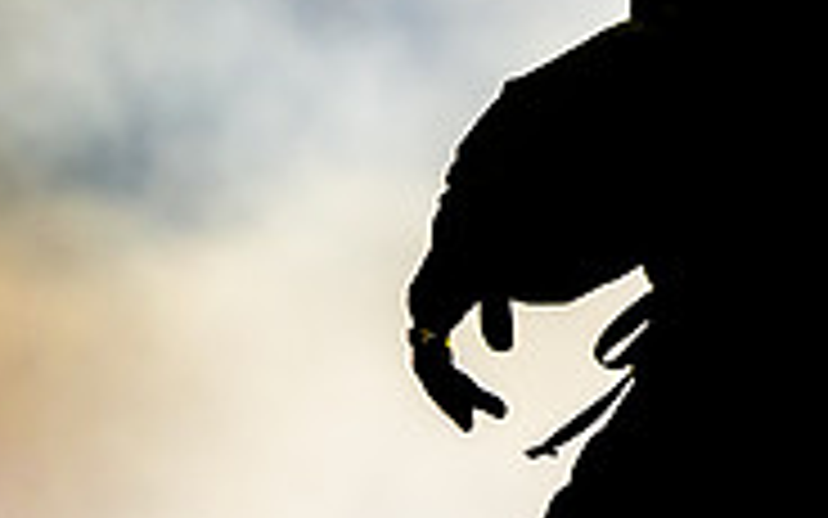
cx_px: 770
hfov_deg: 2.0
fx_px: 23717
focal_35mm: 1051
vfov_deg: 1.2
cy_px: -511
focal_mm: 200
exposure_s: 1/500
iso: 320
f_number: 2.8
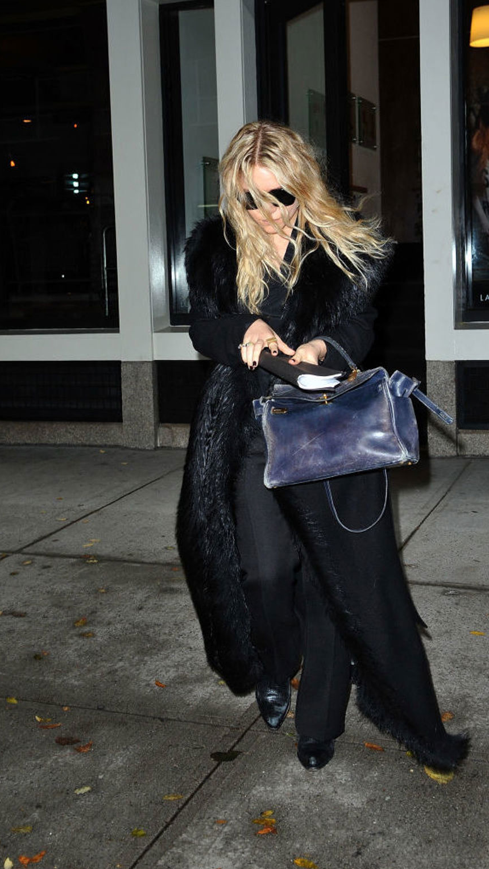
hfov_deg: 29.7
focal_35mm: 40
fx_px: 922
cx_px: 276
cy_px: 435
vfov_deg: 50.5
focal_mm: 38
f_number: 6.7
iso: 800
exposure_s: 1/250
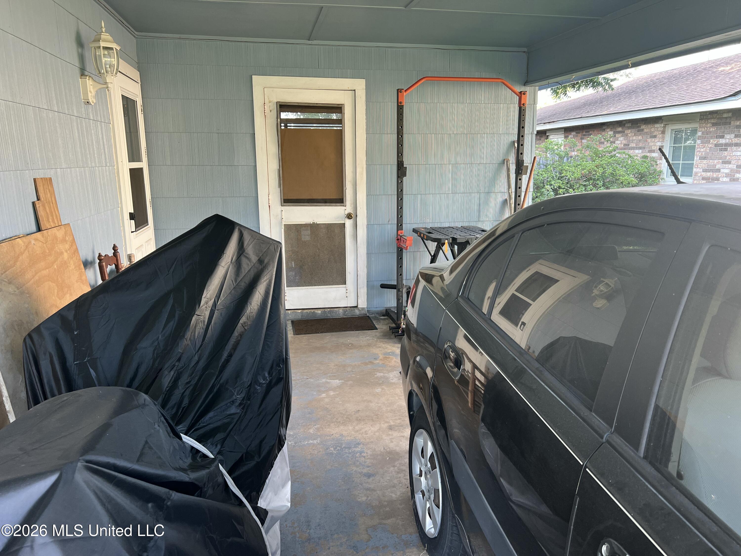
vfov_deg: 53.1
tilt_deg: -11.3
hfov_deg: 67.3
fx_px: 557
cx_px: 370
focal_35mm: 26
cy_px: 278
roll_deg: +0.7
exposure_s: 1/121
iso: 80
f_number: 1.5
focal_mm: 5.7
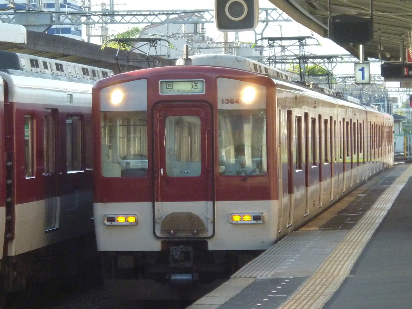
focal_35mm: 189
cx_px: 206
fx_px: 2249
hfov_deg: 10.5
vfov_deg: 7.9
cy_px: 154
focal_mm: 20
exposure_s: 1/100
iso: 400
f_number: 6.5
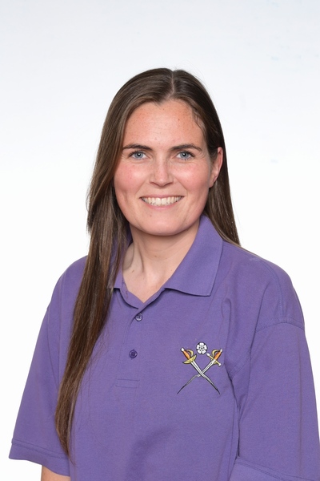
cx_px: 160
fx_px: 973
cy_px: 240
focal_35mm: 73
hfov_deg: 18.7
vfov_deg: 27.7
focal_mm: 49
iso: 200
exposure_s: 1/125
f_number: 8
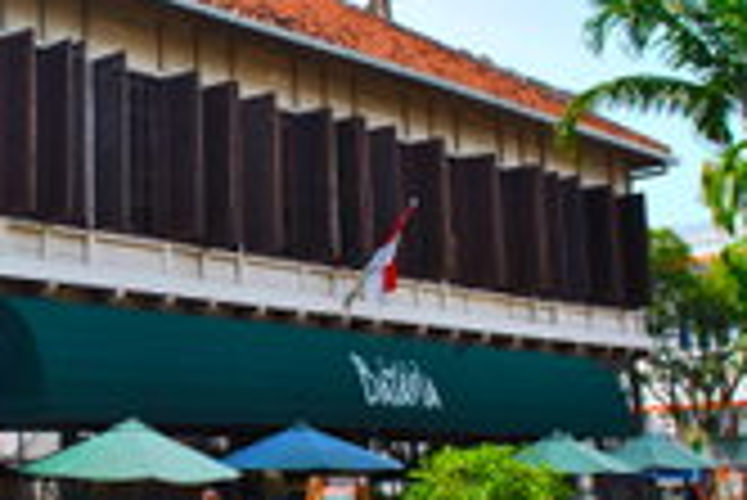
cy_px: 234
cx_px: 72
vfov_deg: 21.0
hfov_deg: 29.6
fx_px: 1350
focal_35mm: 65
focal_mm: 18
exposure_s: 1/200
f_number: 7.1
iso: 100
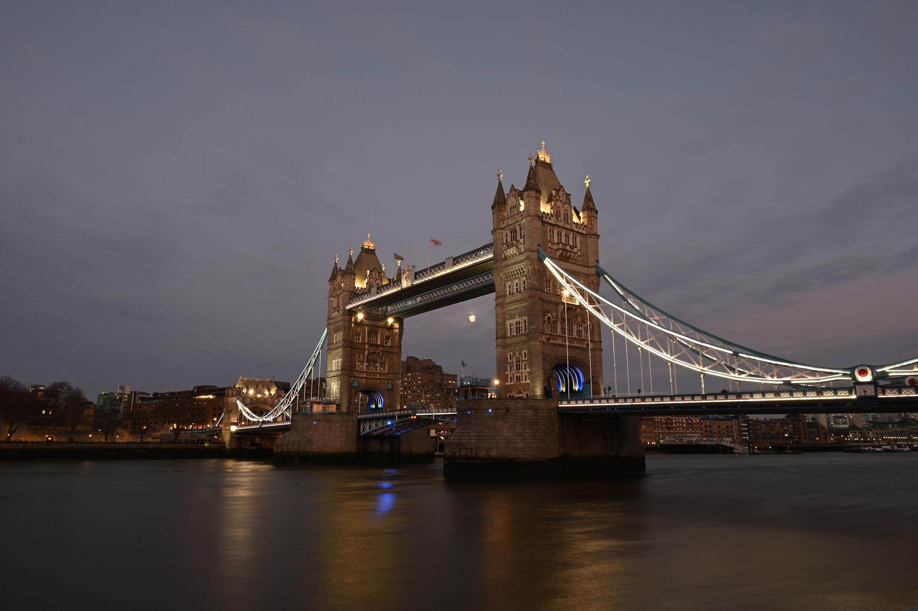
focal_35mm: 24
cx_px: 459
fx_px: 612
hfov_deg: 73.8
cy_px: 306
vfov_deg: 53.1
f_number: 22
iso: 100
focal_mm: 24
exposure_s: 6
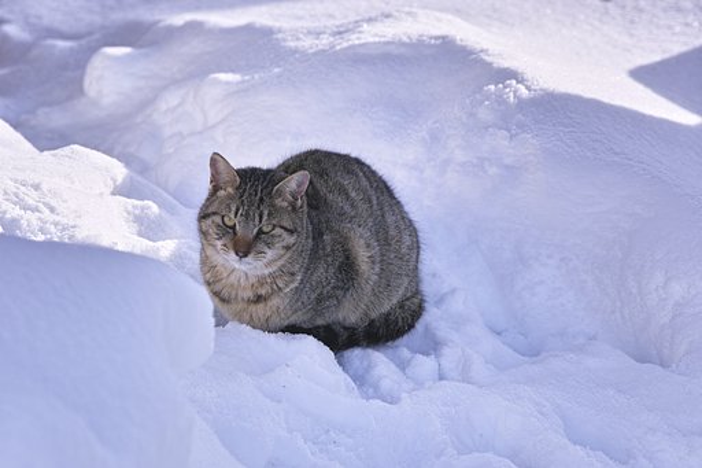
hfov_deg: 17.1
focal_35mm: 120
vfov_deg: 11.4
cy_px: 234
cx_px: 351
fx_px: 2339
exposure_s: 1/250
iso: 100
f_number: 5.6
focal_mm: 80
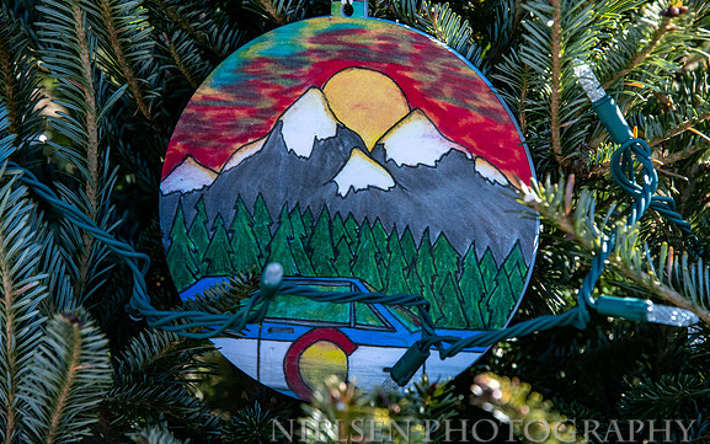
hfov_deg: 8.2
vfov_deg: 5.1
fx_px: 4955
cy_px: 210
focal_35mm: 256
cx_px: 354
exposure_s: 1/800
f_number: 9
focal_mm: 250
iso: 400
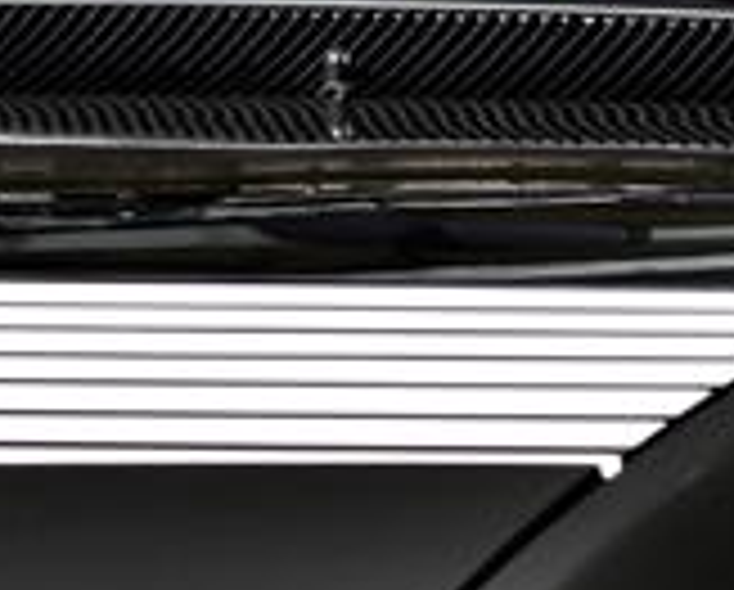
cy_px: 507
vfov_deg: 2.3
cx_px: 1482
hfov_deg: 2.9
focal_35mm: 661
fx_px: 14385
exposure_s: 1/200
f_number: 6.3
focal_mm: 120
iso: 100
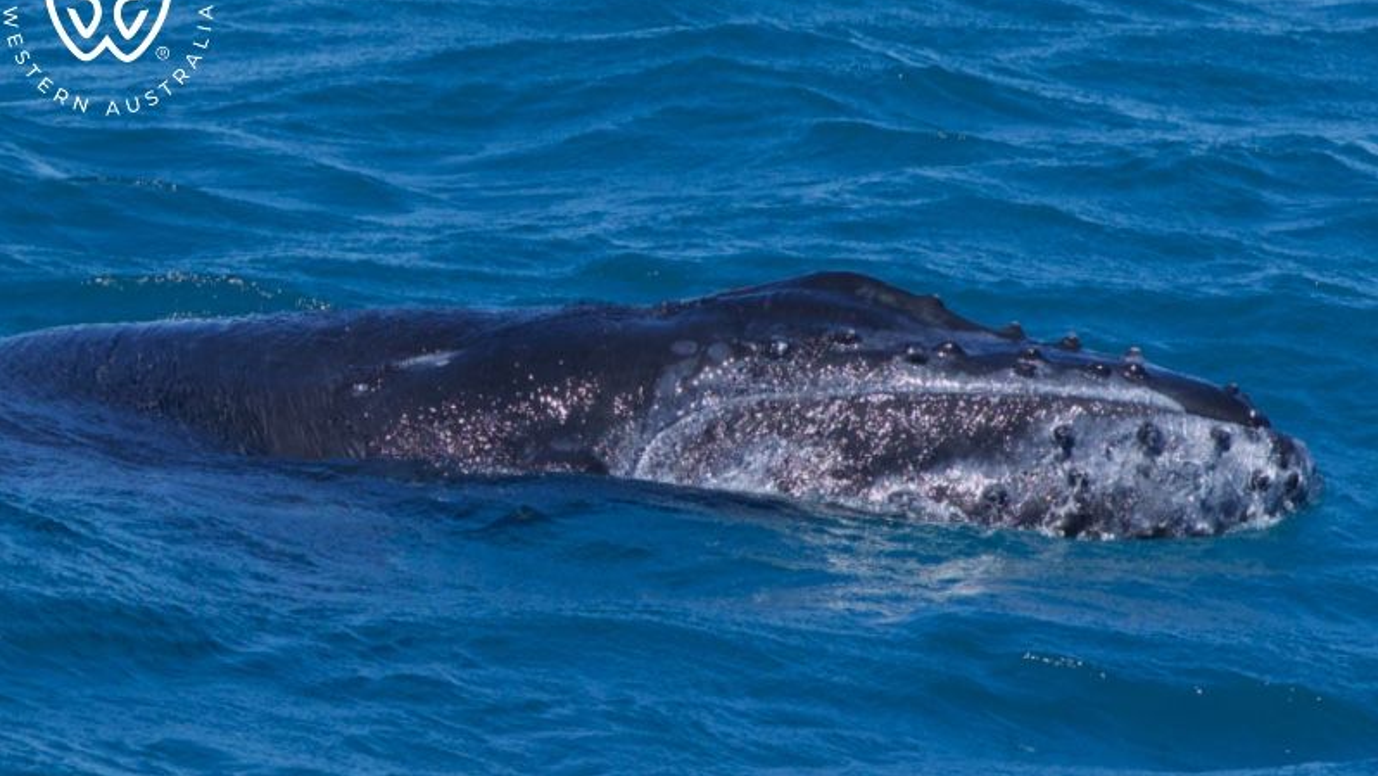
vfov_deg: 2.3
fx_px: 19184
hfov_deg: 4.1
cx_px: 689
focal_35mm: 525
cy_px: 355
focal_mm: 500
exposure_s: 1/3200
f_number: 8
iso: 1600
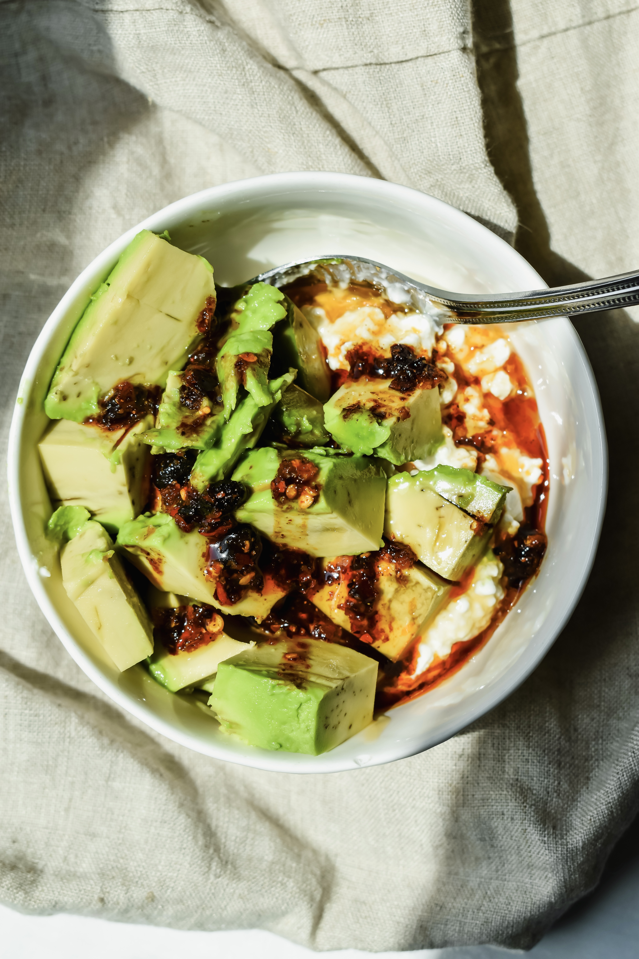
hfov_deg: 22.6
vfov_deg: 33.4
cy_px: 480
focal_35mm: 60
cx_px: 320
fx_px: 1597
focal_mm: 40
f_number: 7.1
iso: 200
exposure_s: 1/400
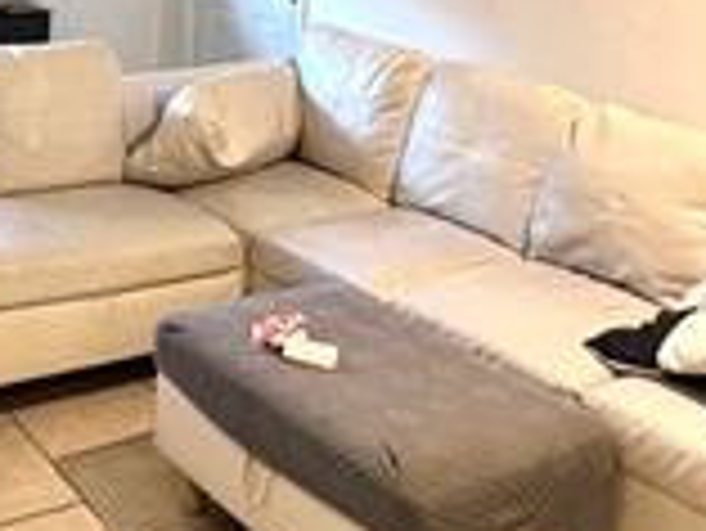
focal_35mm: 53
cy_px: -202
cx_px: 157
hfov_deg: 35.2
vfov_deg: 23.5
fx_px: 1082
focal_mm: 1.57
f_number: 1.8
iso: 160
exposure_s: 1/120
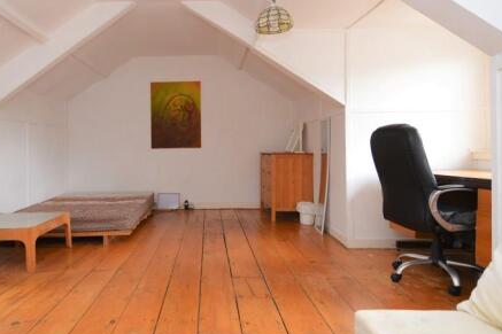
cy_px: 140
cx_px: 193
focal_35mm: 25
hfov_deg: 71.1
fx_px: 345
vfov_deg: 51.5
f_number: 3.2
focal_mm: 11
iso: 400
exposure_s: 1/60
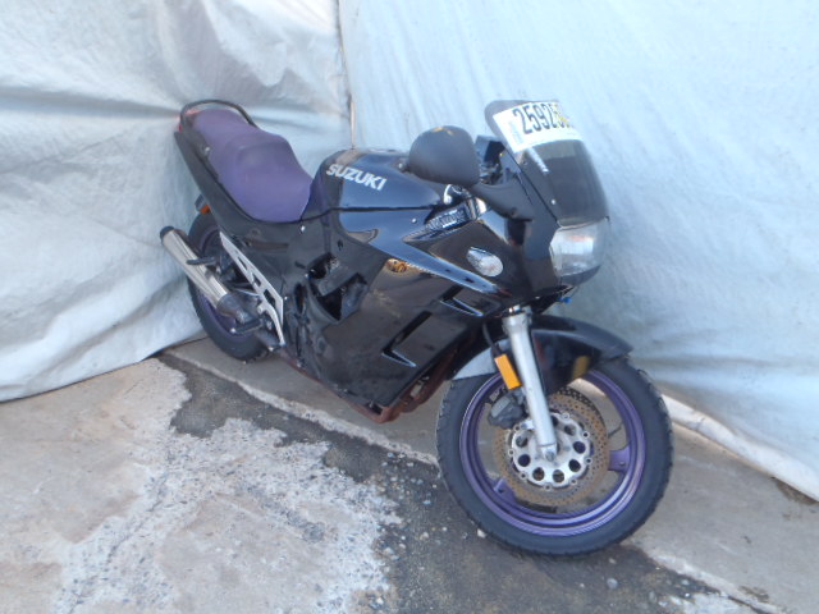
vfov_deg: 49.7
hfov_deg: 63.4
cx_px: 410
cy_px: 307
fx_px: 662
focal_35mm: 28
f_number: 3.5
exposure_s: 1/40
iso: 100
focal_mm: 5
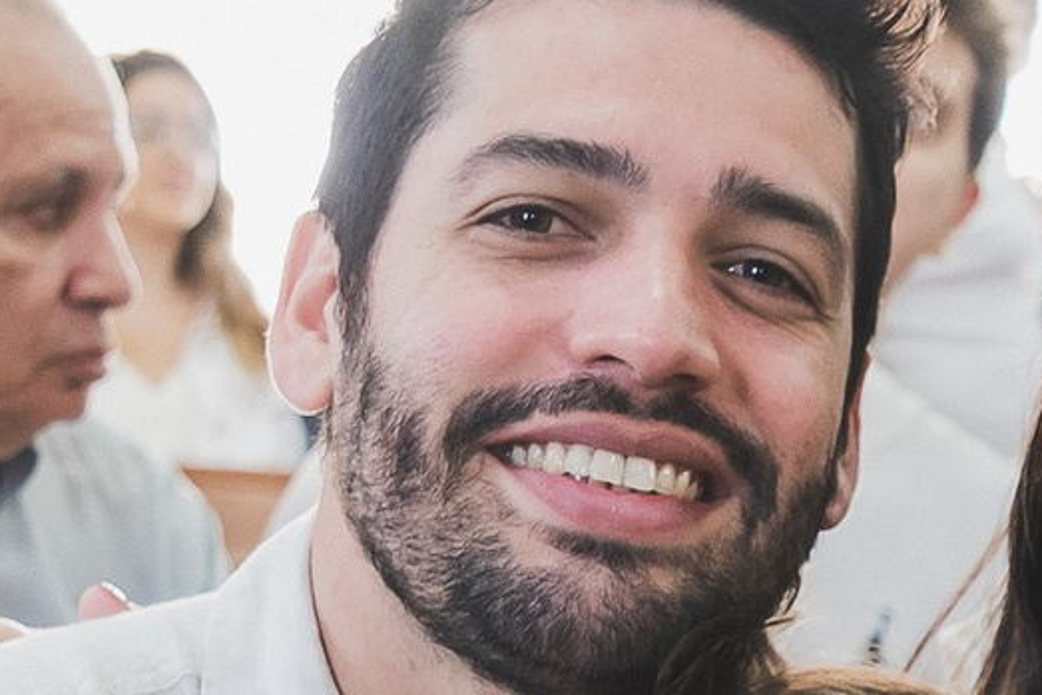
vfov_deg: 9.2
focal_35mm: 142
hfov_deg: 14.1
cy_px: 1311
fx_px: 4111
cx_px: 1183
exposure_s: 1/125
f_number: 3.5
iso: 1600
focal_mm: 29
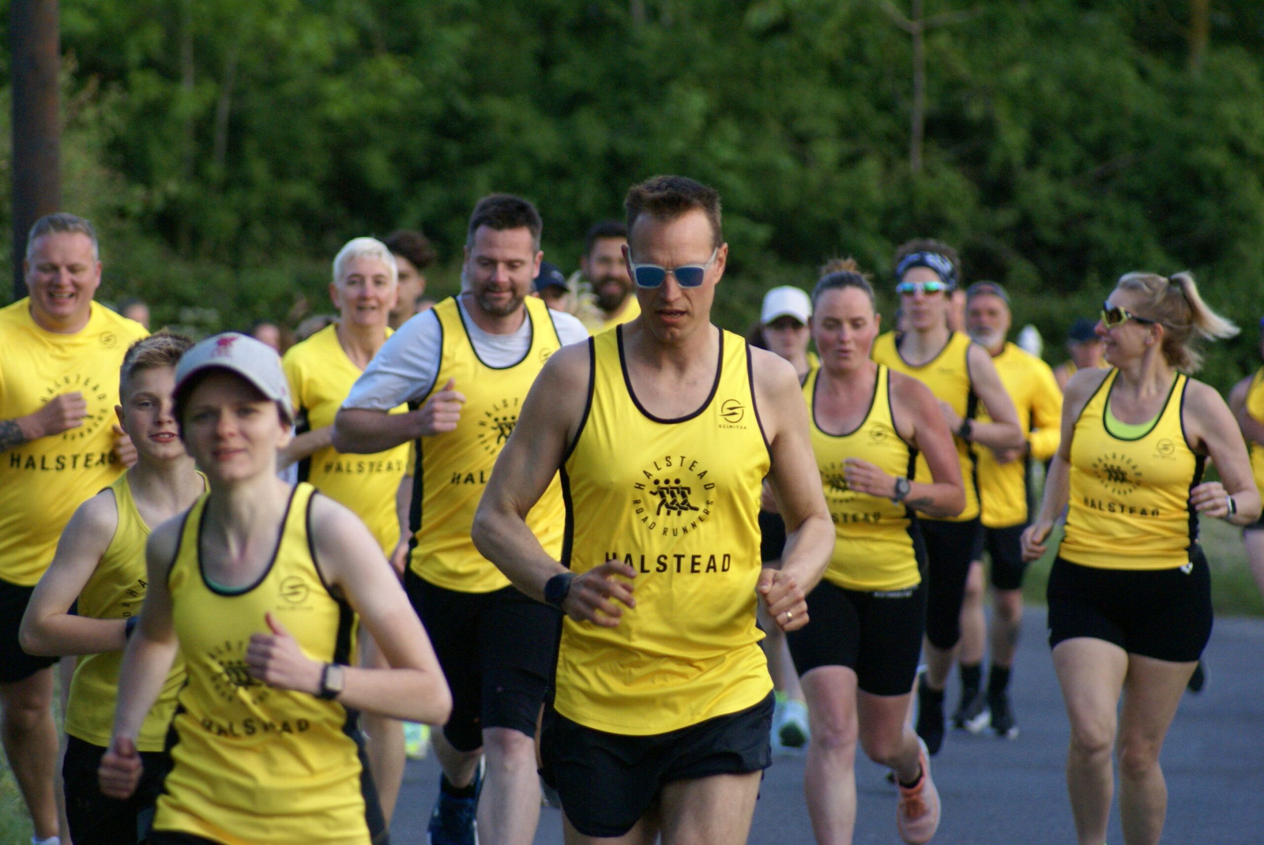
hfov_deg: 6.0
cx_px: 632
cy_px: 422
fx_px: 12122
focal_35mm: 345
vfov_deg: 4.0
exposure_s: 1/500
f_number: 5.6
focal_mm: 230
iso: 800
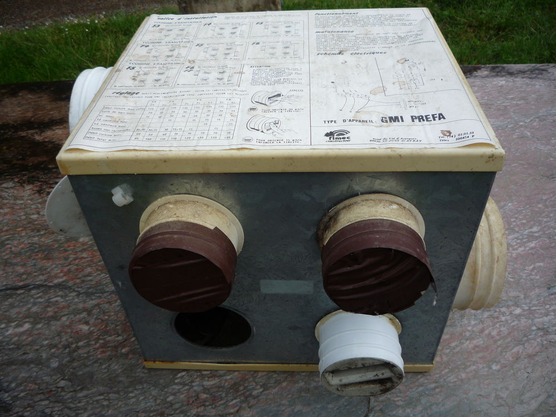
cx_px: 278
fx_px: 482
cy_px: 208
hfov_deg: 60.0
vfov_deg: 46.8
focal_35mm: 30
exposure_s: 1/400
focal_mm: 5.2
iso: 100
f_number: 4
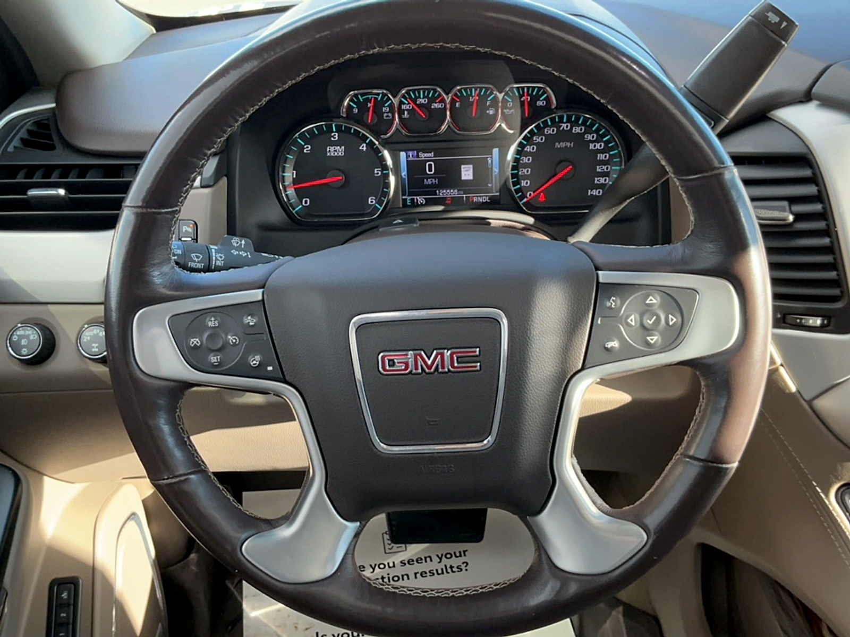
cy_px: 318
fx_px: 737
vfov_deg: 46.8
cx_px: 425
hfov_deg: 60.0
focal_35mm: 30
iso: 64
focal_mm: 3
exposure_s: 1/120
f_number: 1.8
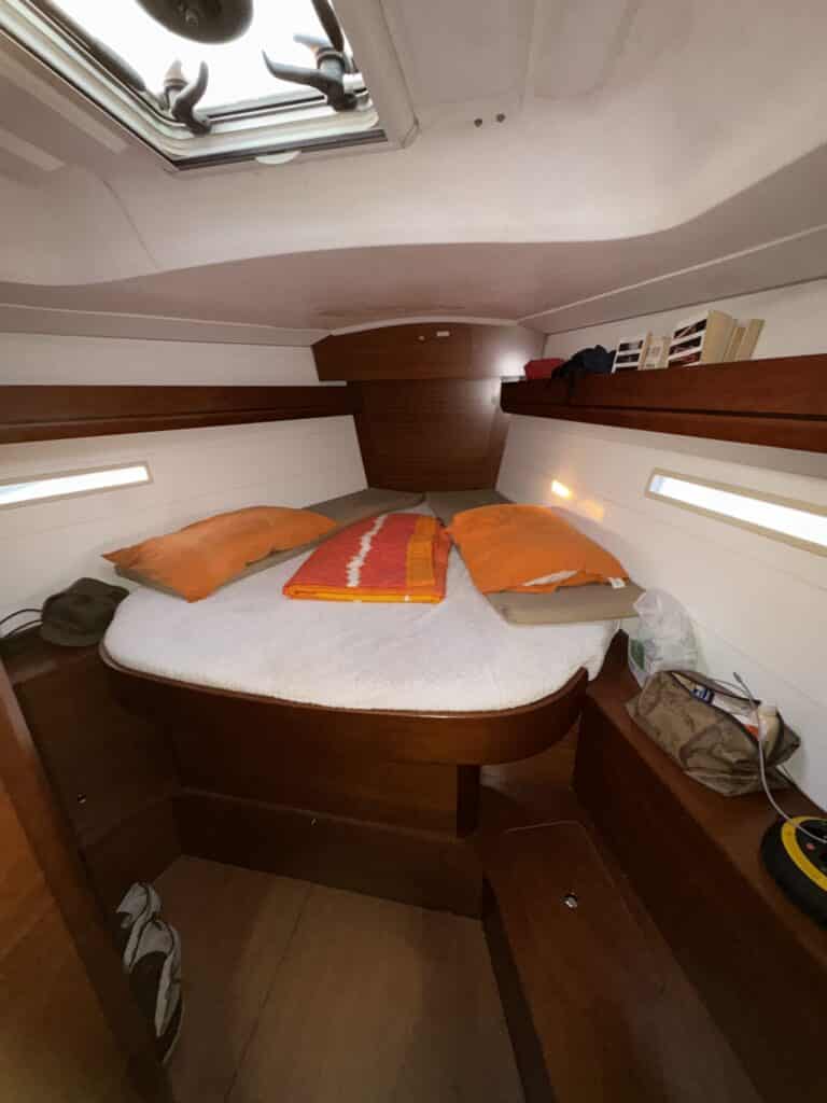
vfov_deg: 102.1
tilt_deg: -19.1
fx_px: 446
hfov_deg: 85.7
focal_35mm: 14
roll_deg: +0.7
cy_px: 552
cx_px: 414
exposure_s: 1/60
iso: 250
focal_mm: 2.22
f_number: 2.2
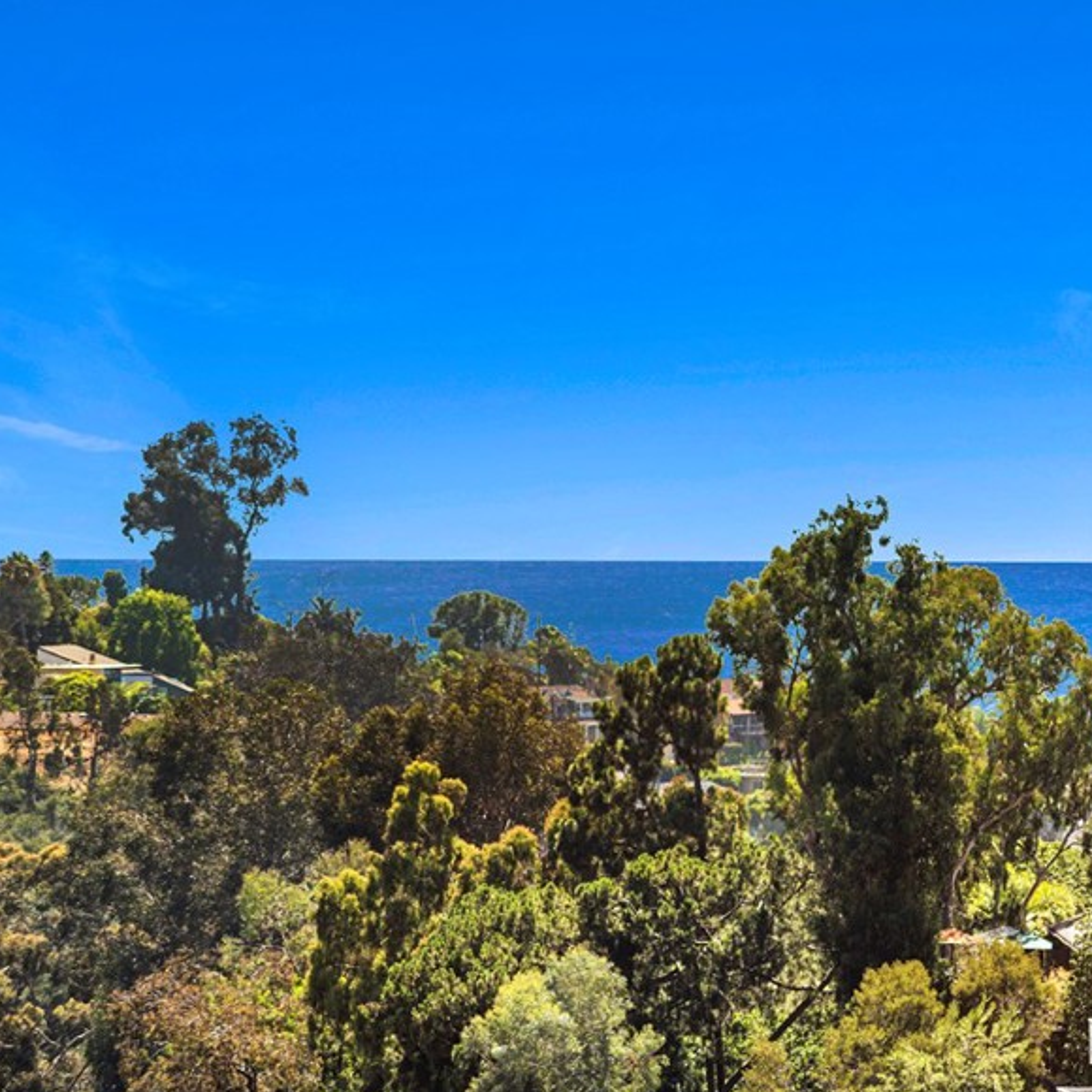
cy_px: 519
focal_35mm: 255
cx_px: 811
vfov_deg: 6.9
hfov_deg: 6.9
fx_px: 9101
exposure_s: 1/640
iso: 160
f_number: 7.1
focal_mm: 170
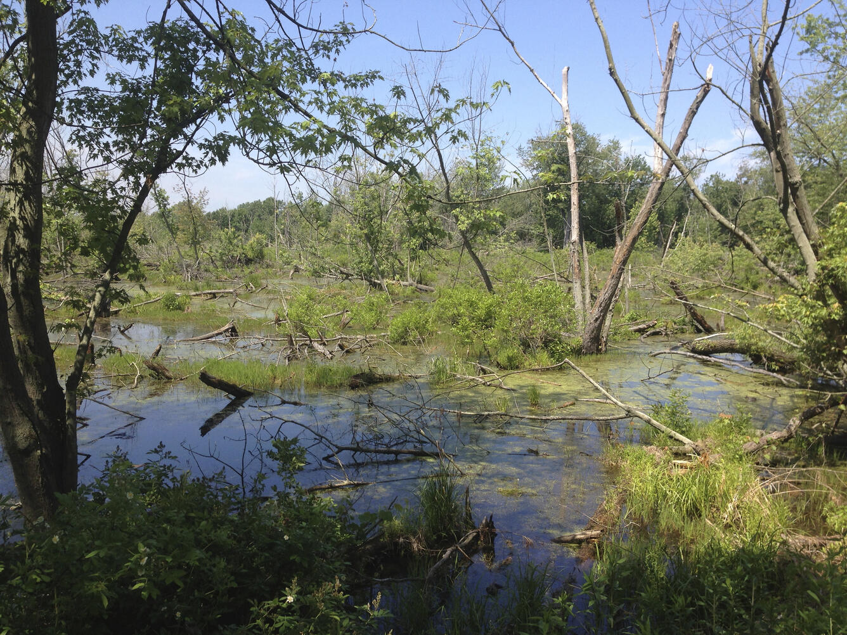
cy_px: 318
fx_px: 807
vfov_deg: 42.9
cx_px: 424
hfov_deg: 55.4
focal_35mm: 33
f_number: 2.4
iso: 50
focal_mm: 4.13
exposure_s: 1/861
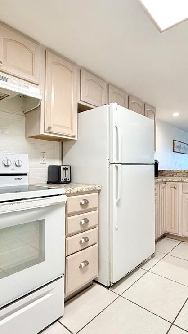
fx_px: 186
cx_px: 126
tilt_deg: +1.3
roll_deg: -0.2
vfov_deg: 83.9
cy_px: 165
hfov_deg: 52.5
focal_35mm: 21
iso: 160
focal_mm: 2.22
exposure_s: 1/120
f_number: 2.2
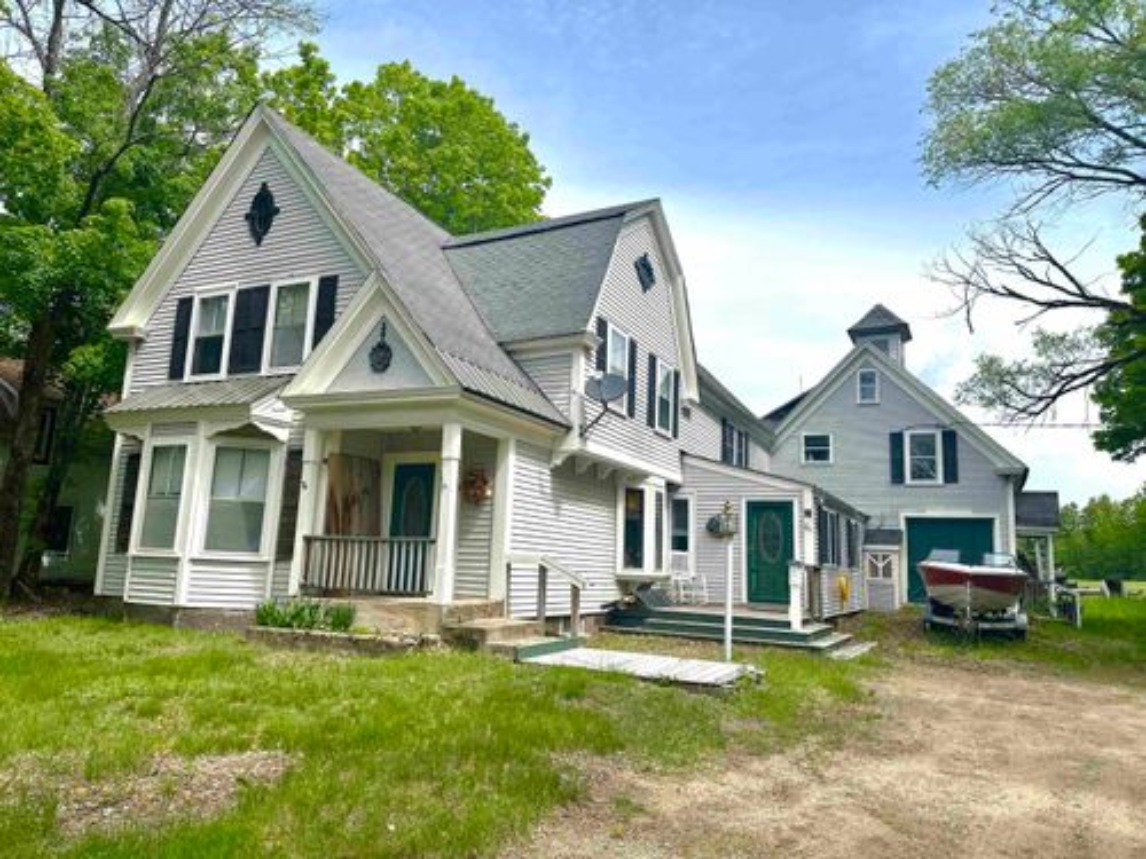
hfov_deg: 71.6
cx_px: 573
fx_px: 795
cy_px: 430
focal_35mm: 24
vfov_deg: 56.8
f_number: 1.78
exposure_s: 1/3717
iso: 80
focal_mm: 6.86
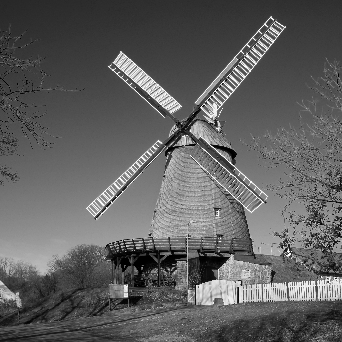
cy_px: 171
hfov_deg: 37.3
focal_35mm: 45
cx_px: 220
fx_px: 503
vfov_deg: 37.6
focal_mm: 35
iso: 400
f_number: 16
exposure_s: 1/250
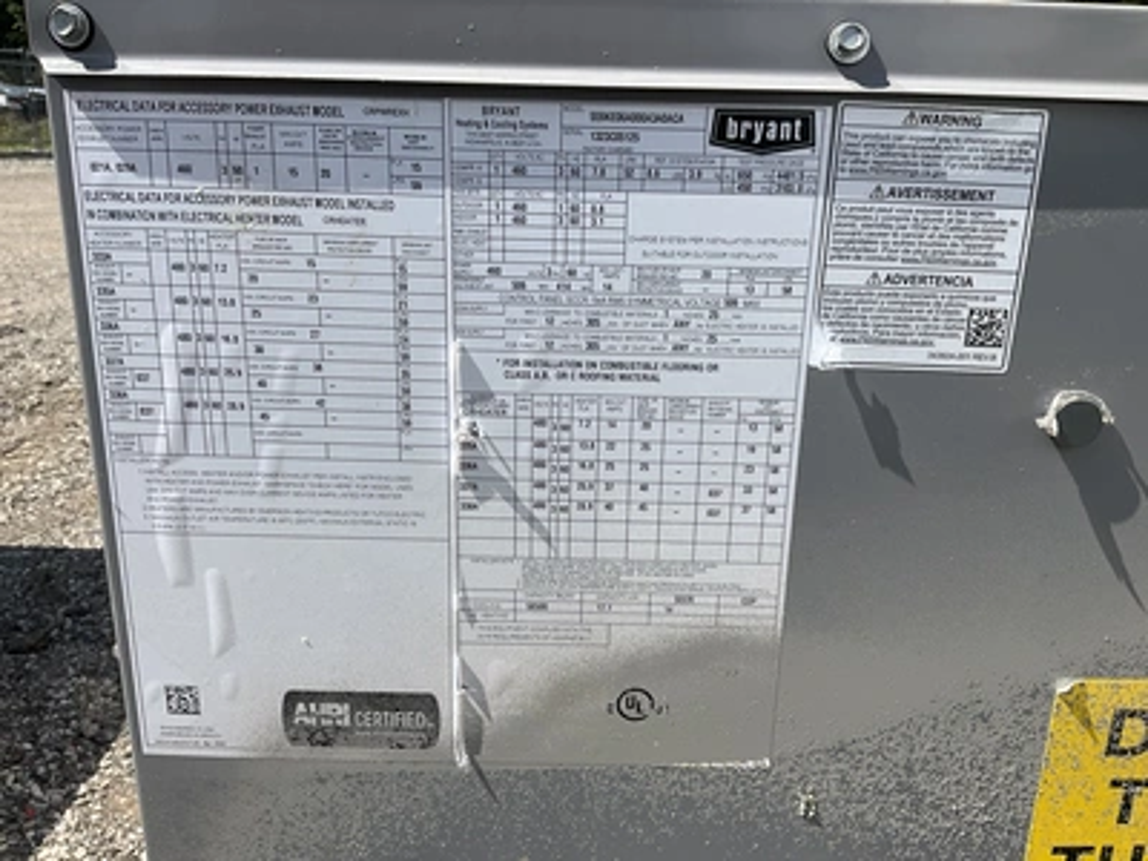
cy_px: 430
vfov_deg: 48.2
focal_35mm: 29
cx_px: 574
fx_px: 962
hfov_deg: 61.7
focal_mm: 3
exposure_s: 1/1848
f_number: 1.8
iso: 25
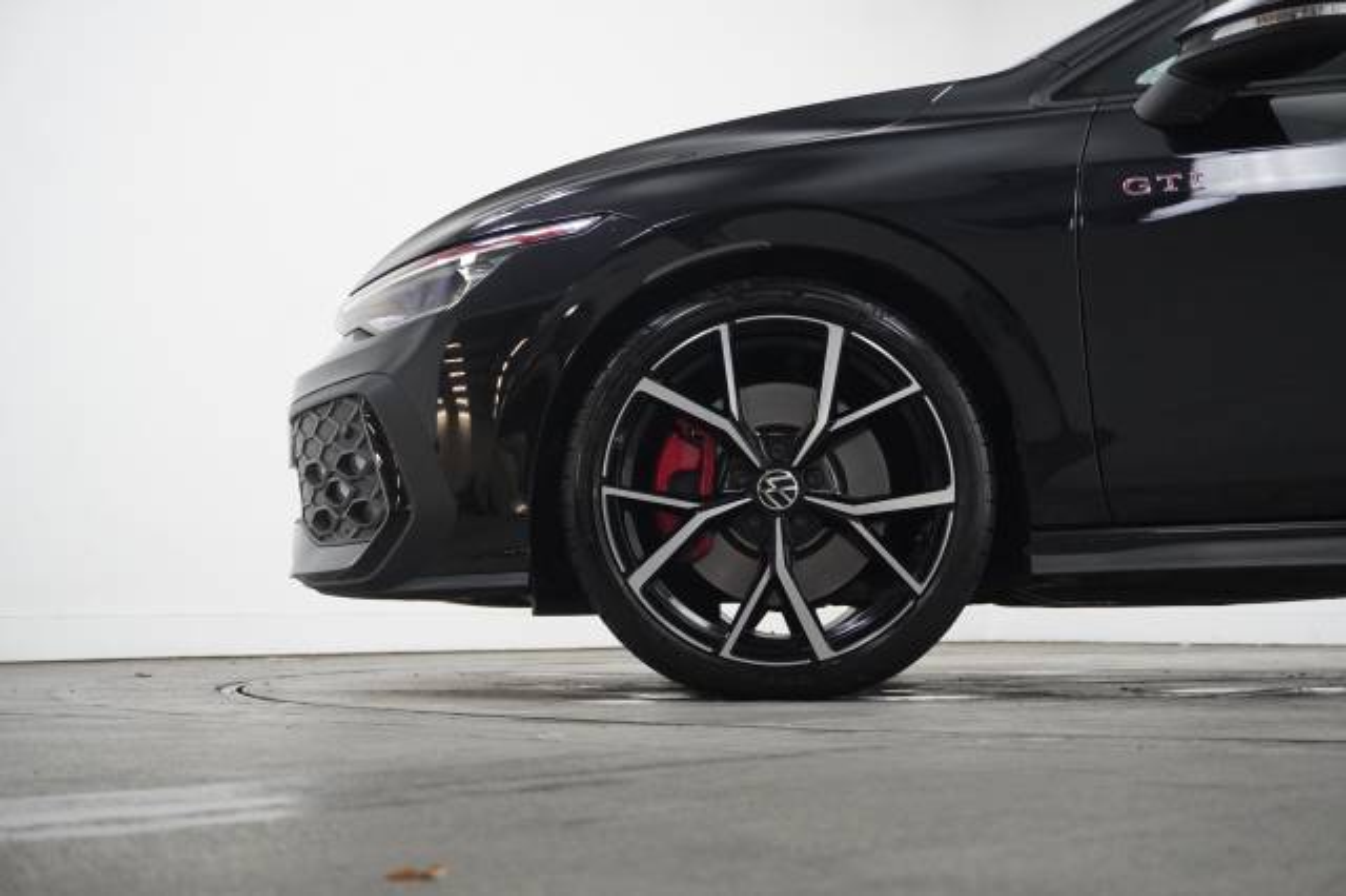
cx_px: 673
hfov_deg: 37.9
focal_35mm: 52
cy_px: 448
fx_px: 1962
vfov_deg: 25.7
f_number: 5.6
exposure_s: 1/160
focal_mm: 35
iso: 4000
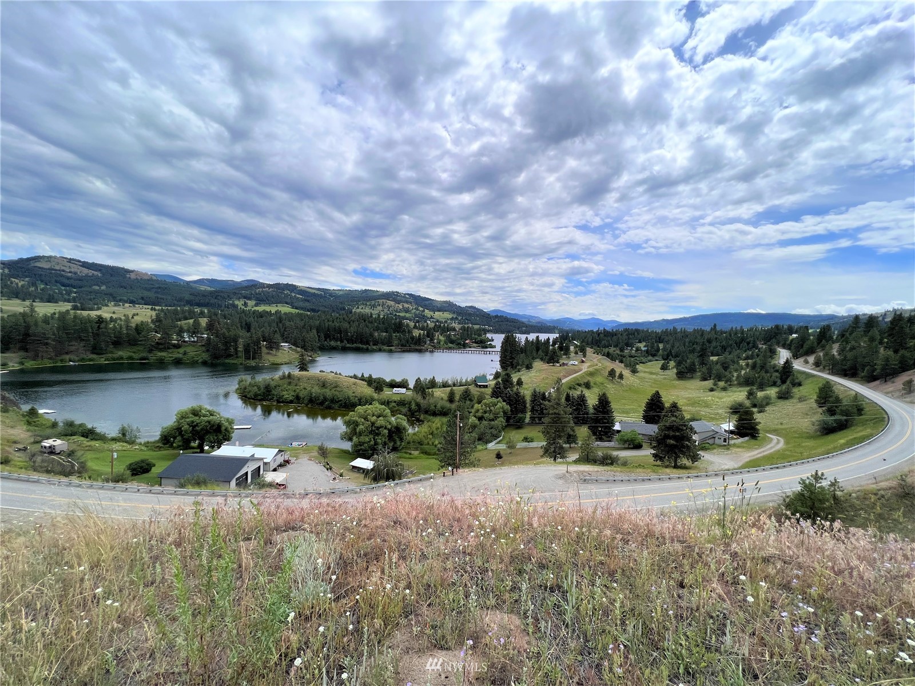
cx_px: 458
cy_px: 343
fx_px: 344
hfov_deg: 106.2
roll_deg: -2.8
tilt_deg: -2.8
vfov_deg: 89.9
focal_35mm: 13
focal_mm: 1.57
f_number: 1.8
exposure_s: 1/2874
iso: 32
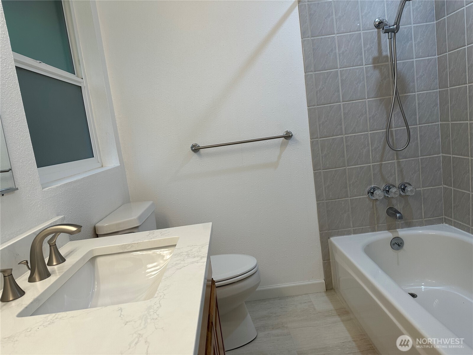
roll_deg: +7.1
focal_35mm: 24
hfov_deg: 71.6
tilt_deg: -8.8
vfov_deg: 56.8
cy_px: 178
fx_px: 328
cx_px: 236
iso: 80
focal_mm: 6.86
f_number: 1.78
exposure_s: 1/120
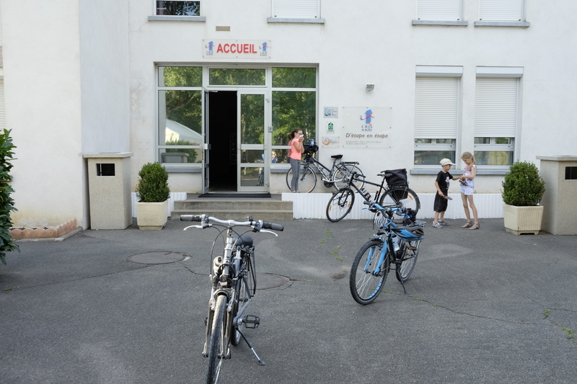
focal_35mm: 35
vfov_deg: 37.8
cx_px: 288
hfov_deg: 54.4
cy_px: 192
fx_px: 561
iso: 400
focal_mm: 23
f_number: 11
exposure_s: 1/42
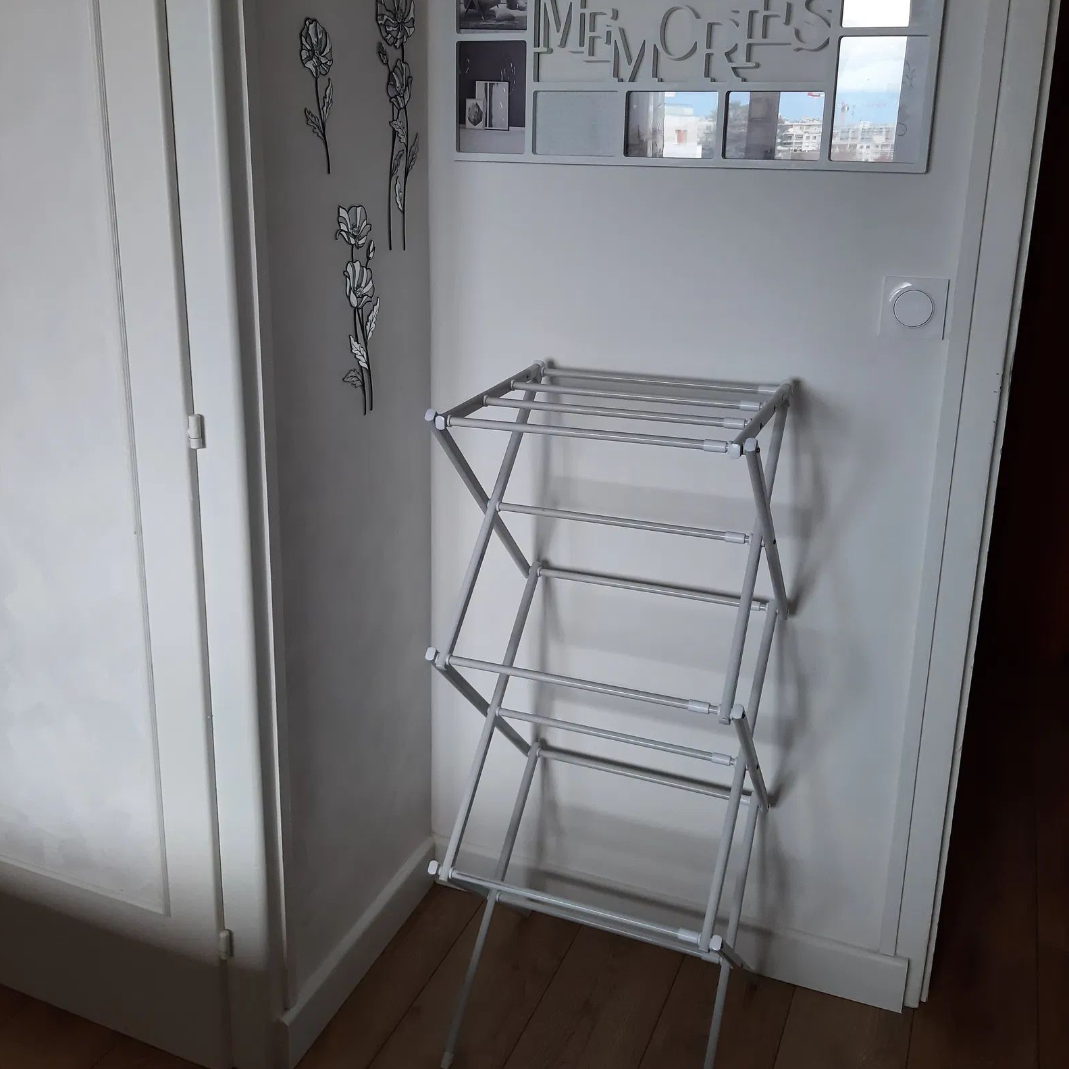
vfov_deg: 52.3
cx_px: 532
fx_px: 1083
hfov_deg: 52.5
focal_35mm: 31
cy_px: 448
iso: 100
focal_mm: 3.93
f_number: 1.7
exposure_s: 1/50
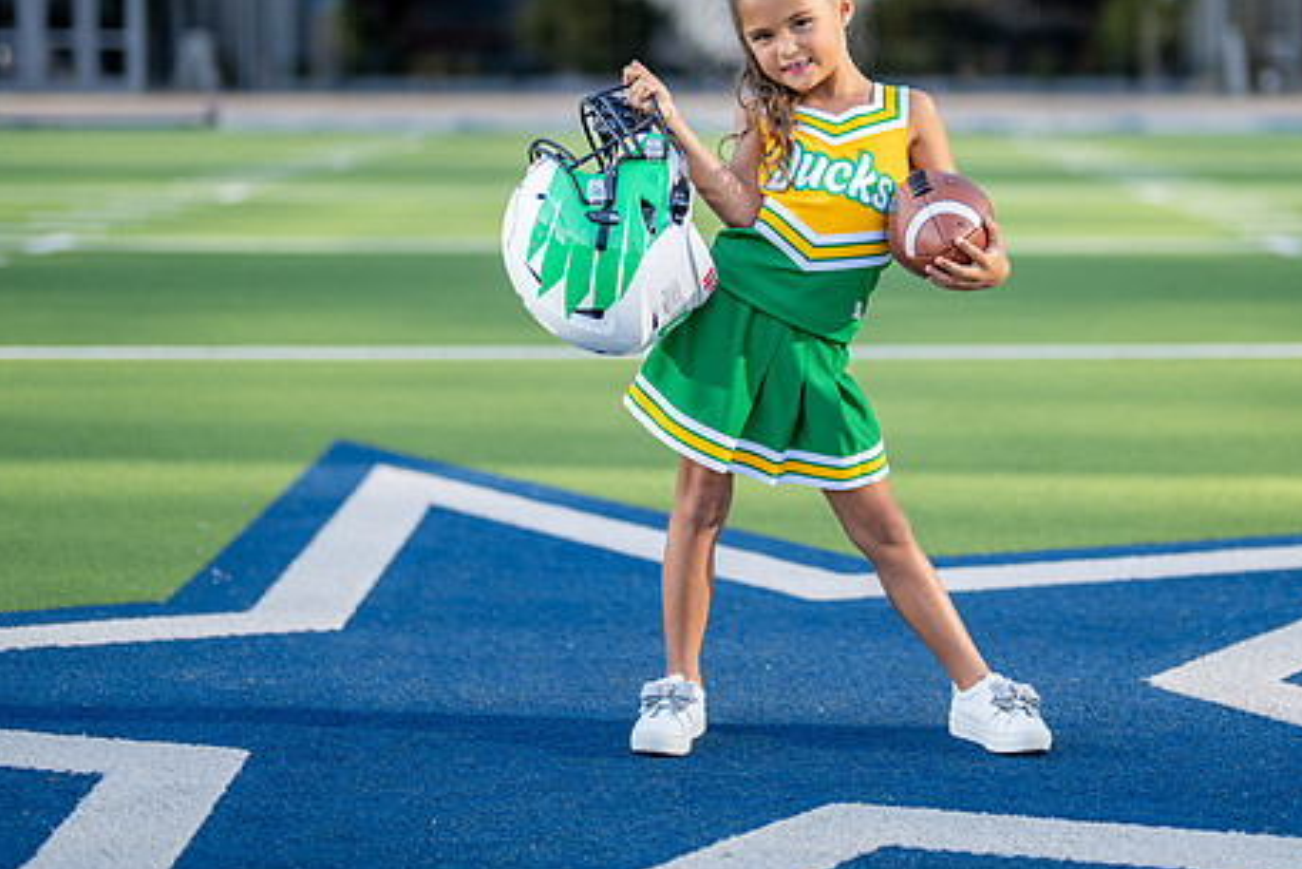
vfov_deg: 16.8
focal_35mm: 81
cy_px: 267
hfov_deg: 24.9
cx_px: 854
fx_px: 2930
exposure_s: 1/2500
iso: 100
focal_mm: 50
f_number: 1.2
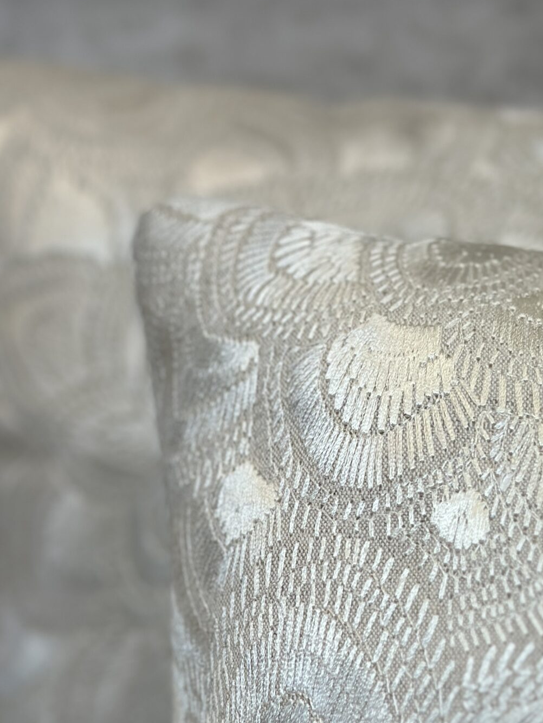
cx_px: 321
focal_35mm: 92
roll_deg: +0.4
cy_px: 581
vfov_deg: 21.0
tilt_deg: -18.4
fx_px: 1924
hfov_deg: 16.1
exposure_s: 1/431
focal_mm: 6.86
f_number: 1.78
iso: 80
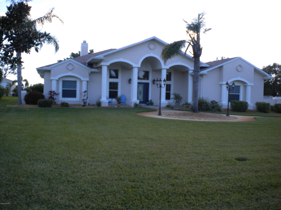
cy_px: 105
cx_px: 140
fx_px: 284
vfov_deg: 40.7
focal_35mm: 35
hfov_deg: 52.6
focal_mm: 6.3
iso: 80
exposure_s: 1/187
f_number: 4.6
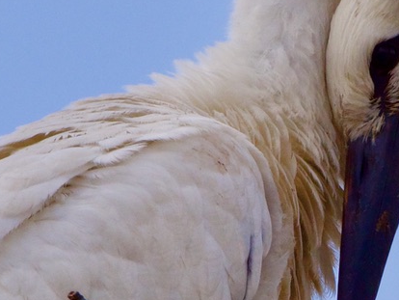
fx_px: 45602
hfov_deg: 0.5
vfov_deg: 0.4
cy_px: 80
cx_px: 379
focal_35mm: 3954
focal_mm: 400
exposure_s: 1/1000
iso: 400
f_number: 10
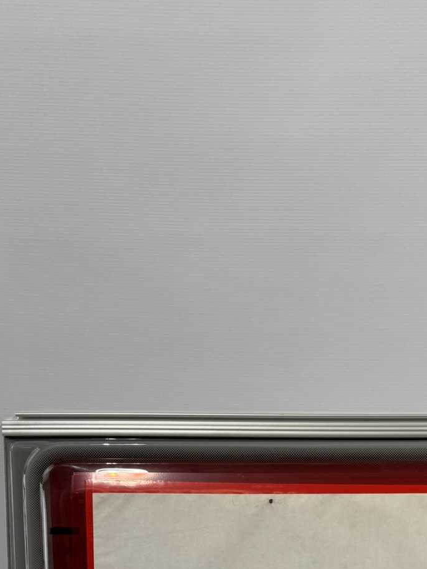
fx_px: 888
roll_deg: -0.1
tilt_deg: -14.7
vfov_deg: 31.3
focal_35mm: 54
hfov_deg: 26.0
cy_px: 637
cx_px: 399
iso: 80
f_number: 1.78
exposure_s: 1/402
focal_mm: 6.76
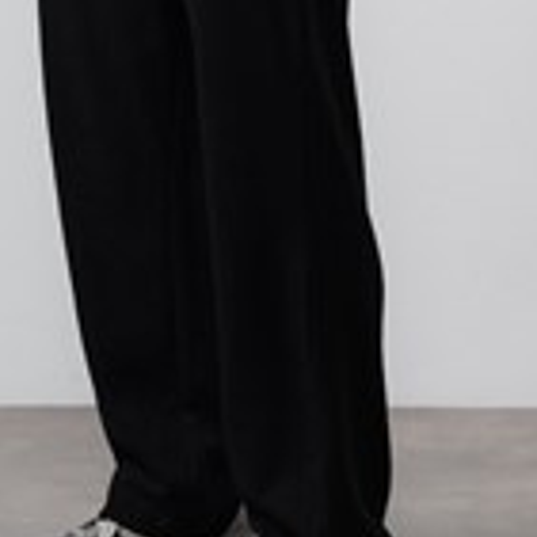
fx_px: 4458
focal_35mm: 254
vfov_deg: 6.8
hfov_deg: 6.9
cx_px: 206
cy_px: -354
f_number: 10
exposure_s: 1/125
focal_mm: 70
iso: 100
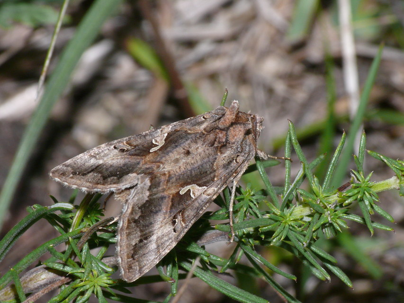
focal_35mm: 183
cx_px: 202
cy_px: 152
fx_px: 2136
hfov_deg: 10.8
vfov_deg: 8.1
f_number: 11
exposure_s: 1/640
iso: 200
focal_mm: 38.8
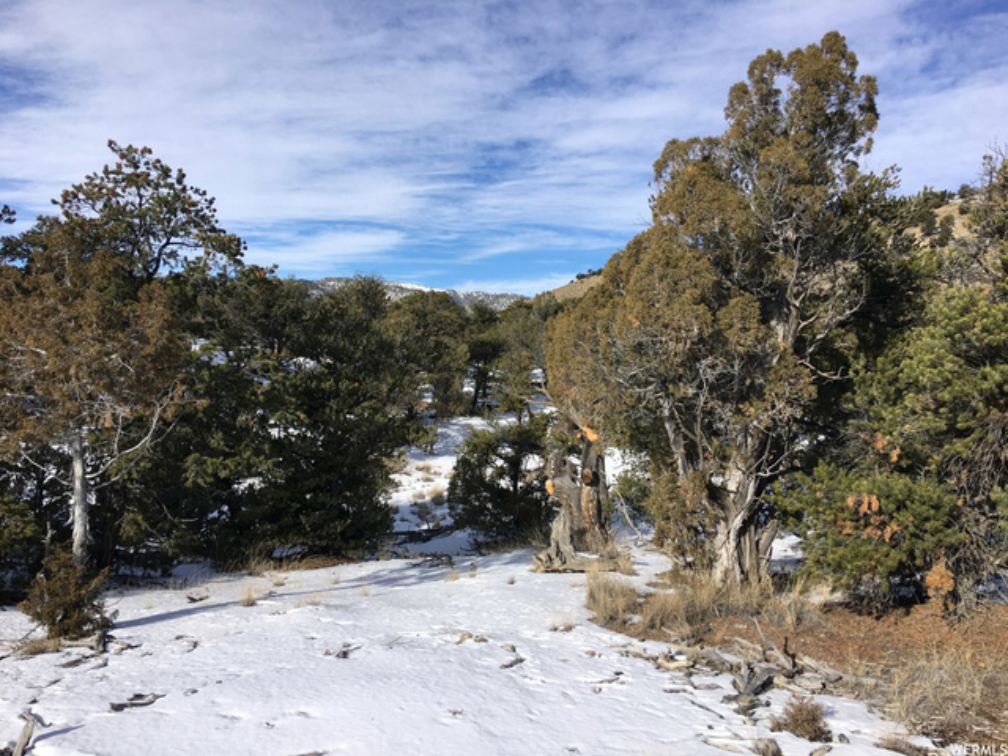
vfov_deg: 48.2
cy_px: 378
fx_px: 844
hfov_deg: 61.7
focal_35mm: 29
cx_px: 504
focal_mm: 4.15
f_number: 2.2
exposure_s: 1/1603
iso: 25
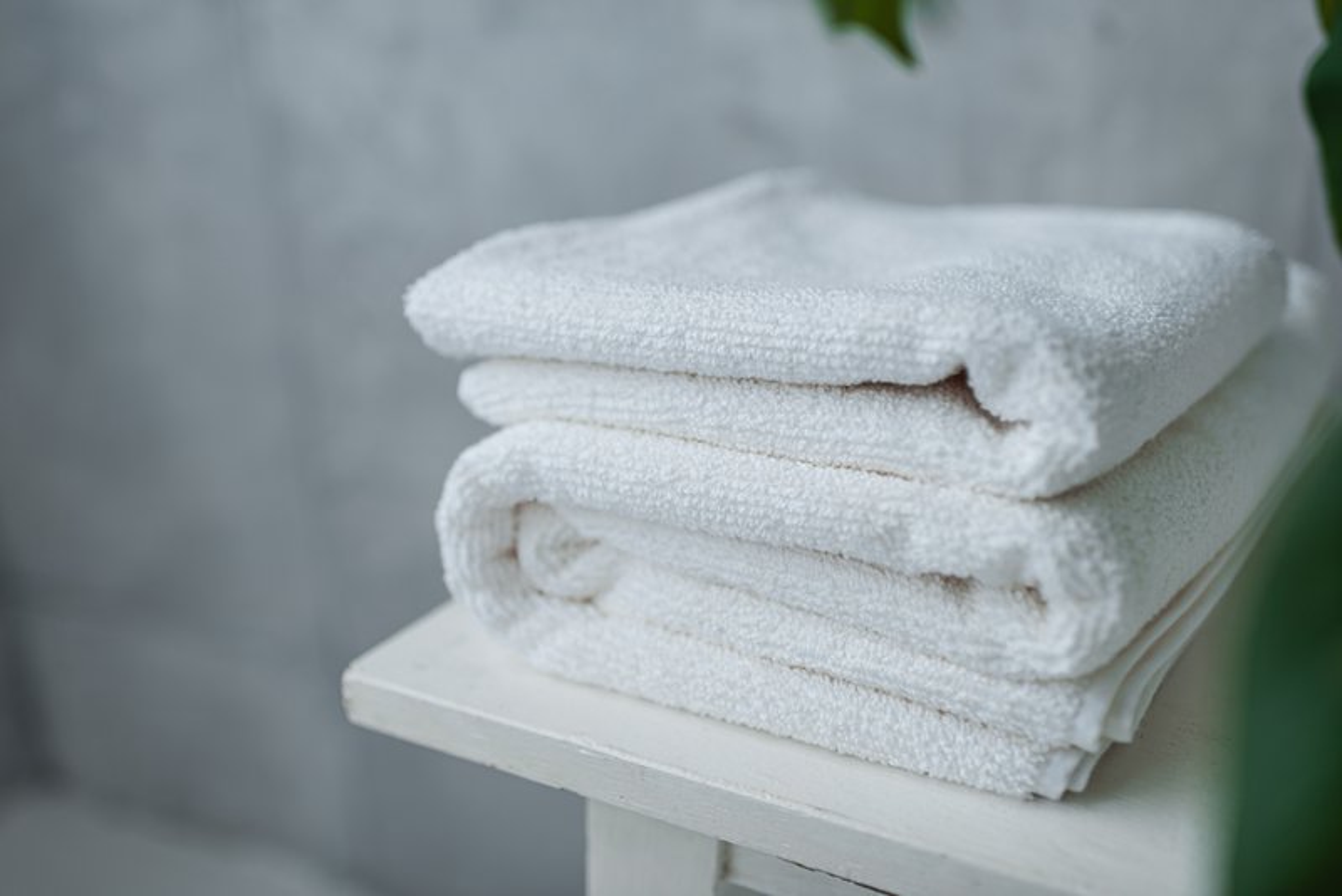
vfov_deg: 37.9
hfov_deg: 54.4
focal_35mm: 35
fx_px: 1305
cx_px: 671
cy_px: 448
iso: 100
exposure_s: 1/160
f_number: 2
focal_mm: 35
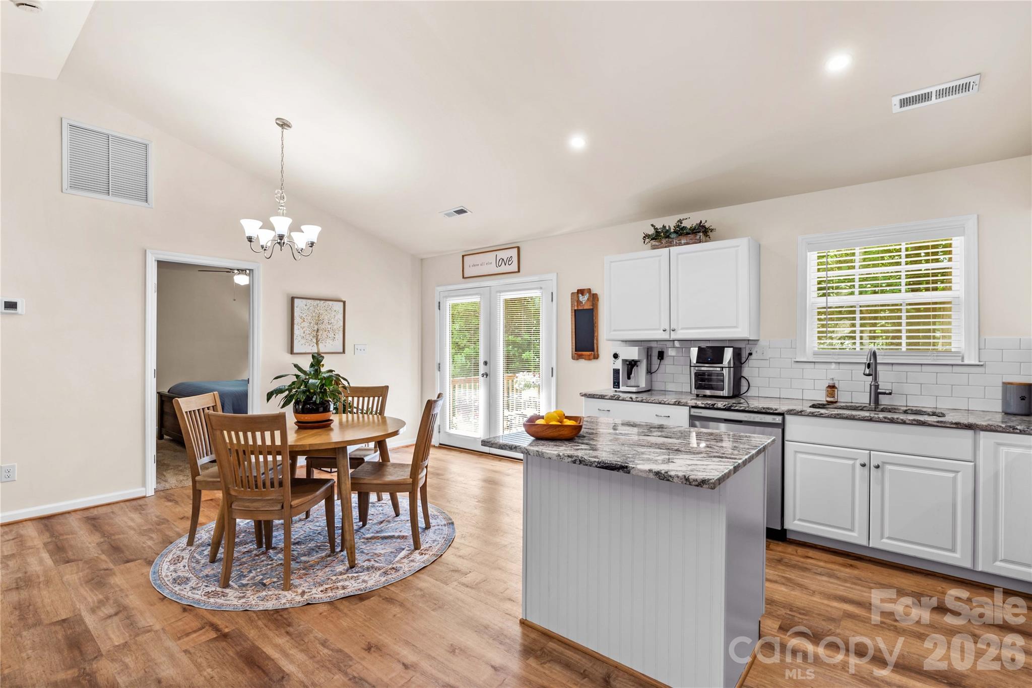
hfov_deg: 96.7
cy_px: 344
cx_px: 516
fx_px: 459
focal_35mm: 16
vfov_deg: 73.7
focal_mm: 16
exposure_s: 1/4
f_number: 8
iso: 100
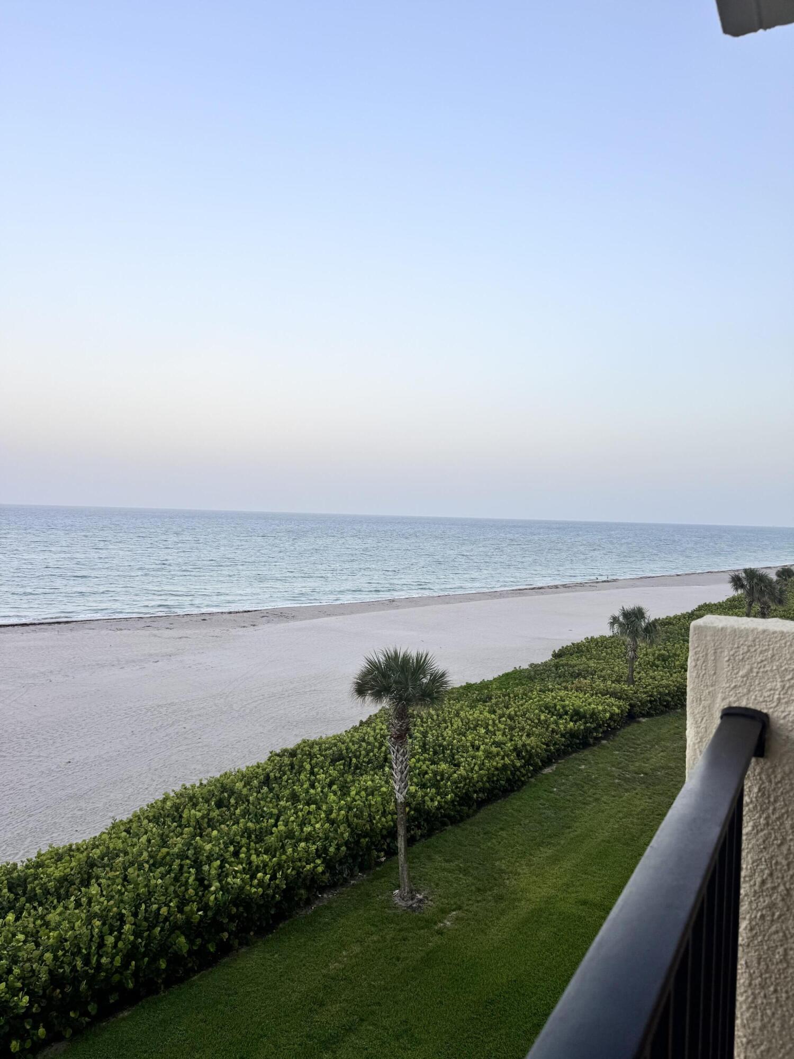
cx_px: 397
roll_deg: -1.5
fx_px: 734
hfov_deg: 56.8
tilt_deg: -1.1
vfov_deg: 71.6
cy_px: 530
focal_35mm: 24
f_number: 1.78
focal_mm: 6.76
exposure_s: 1/451
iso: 80
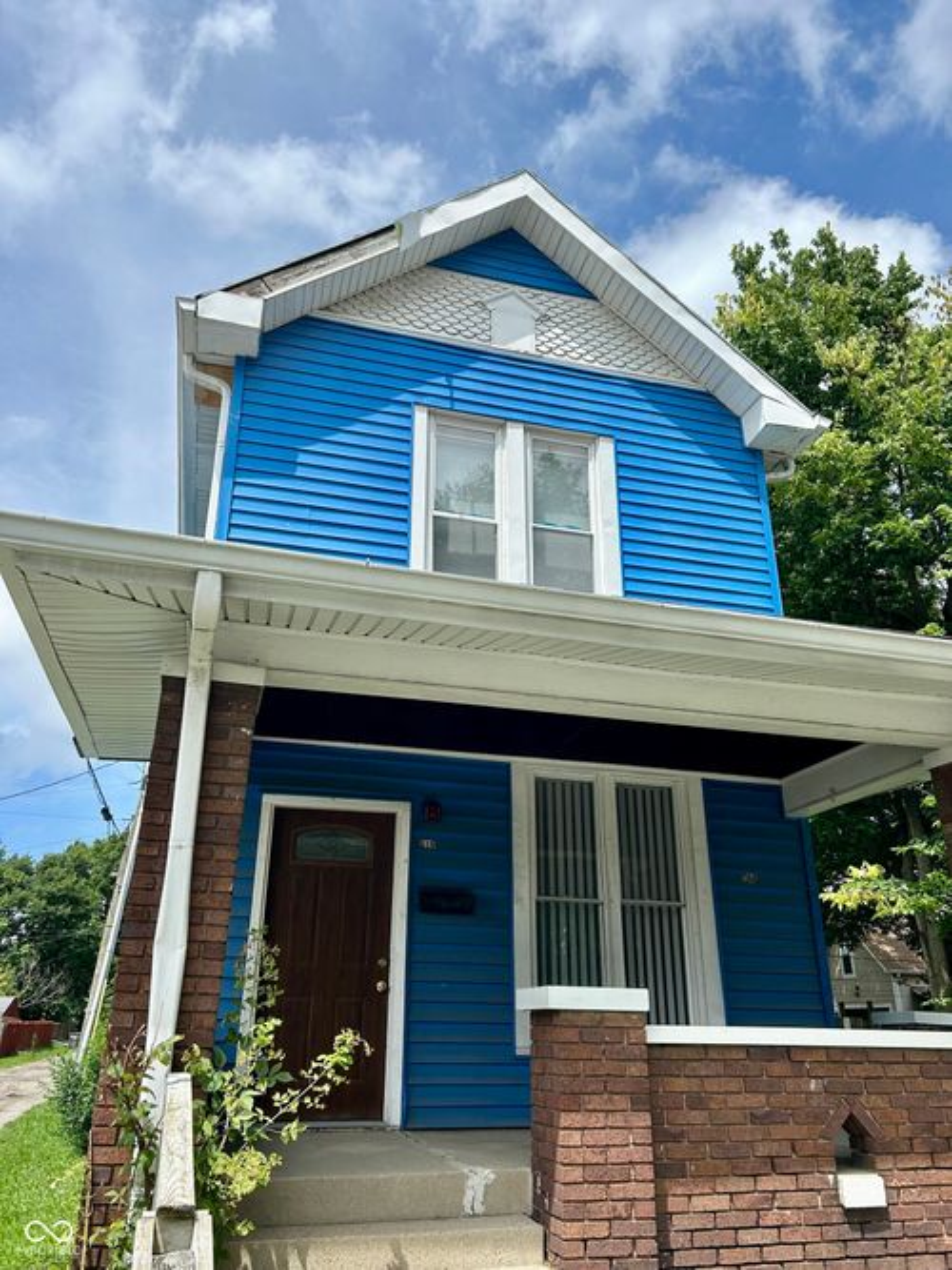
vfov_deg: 67.3
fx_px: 954
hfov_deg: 53.0
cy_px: 635
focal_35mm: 26
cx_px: 476
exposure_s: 1/3571
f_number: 1.5
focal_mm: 5.7
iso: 50
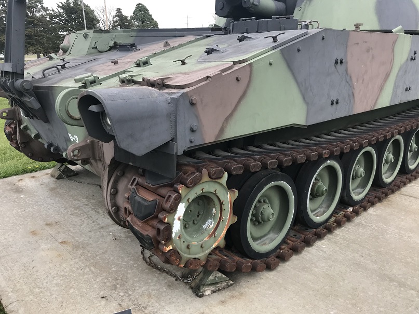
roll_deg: +1.1
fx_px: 339
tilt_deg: -18.2
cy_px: 157
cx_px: 210
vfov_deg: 49.7
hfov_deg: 63.5
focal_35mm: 28
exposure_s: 1/587
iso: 20
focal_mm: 3.99
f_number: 1.8
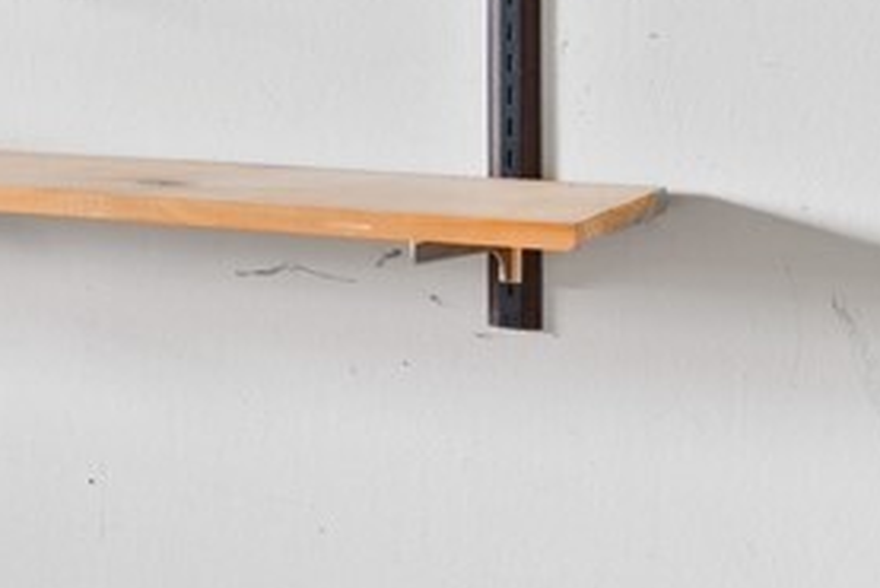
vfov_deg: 13.7
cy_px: -30
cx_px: -1336
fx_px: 2397
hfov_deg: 13.6
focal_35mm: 98
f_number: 8
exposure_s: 1.3
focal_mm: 16
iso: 100
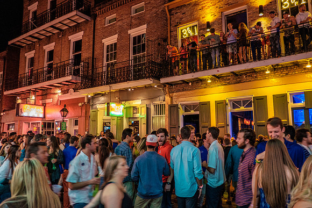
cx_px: 156
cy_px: 104
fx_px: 234
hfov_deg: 67.4
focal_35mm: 27
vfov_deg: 48.0
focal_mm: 18
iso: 3200
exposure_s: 1/30
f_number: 2.8
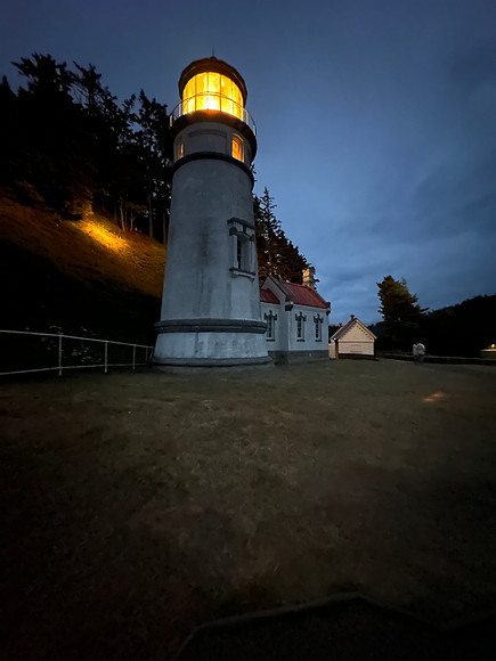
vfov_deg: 102.1
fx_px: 267
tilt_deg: +3.3
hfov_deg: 85.7
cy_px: 330
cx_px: 248
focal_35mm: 14
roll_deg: +0.0
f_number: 2.2
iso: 4000
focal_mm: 2.22
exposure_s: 1/4
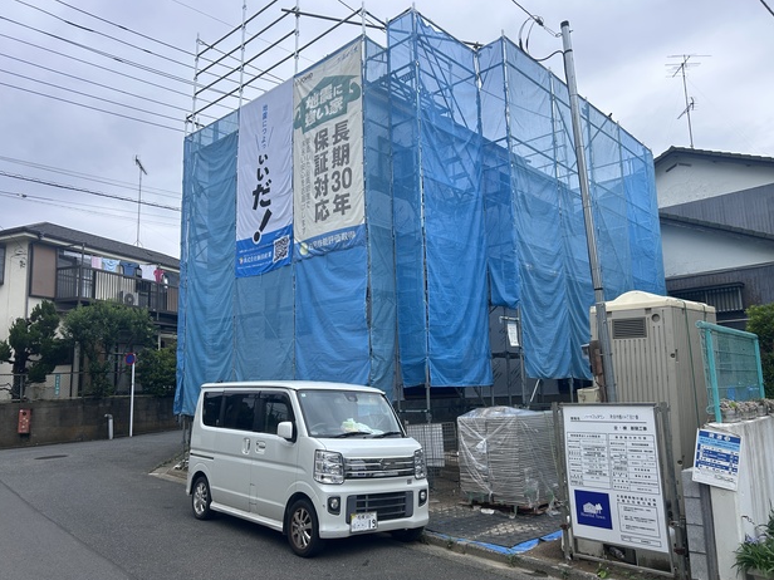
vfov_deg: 51.3
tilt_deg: +8.1
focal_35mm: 27
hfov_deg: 65.3
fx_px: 604
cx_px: 393
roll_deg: +1.4
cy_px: 298
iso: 50
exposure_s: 1/2994
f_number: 1.5
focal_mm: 5.7
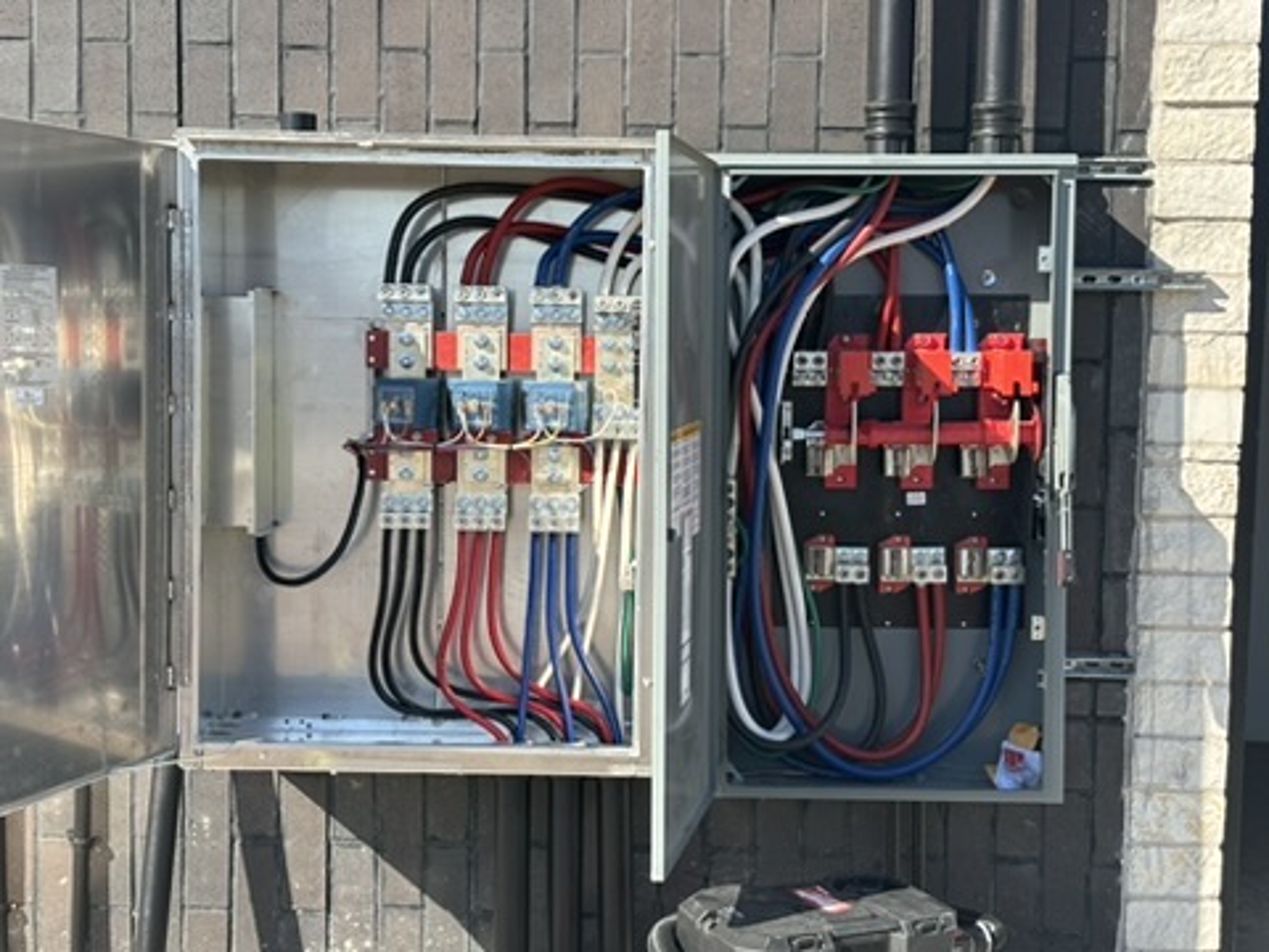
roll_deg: -1.4
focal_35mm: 52
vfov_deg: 28.0
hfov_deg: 36.8
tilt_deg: -5.0
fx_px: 1906
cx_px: 634
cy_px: 476
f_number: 1.6
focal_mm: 5.96
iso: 40
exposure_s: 1/1522
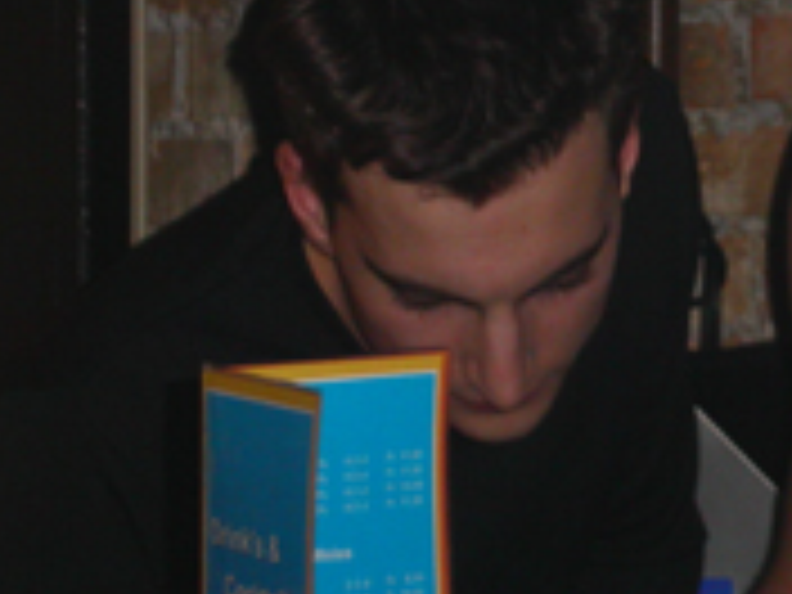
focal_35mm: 261
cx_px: 893
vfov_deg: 5.7
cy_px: 153
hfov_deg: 7.5
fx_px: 5972
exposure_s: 1/90
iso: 200
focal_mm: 23.4
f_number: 4.7
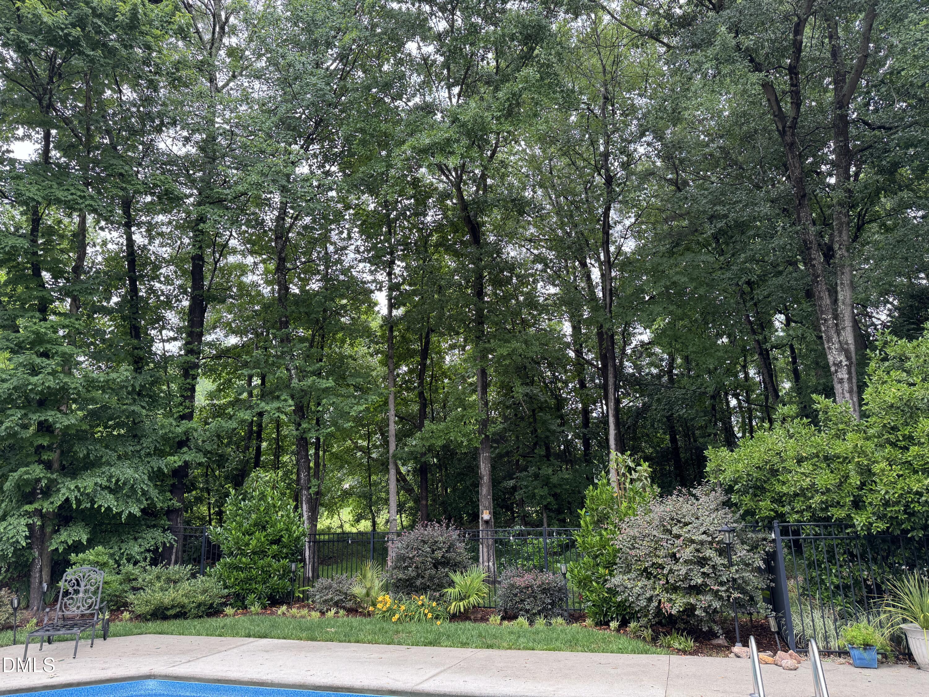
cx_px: 464
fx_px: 644
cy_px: 348
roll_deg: +2.0
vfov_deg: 56.8
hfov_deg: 71.6
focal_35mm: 24
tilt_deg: +14.7
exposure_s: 1/121
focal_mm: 6.76
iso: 160
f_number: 1.78
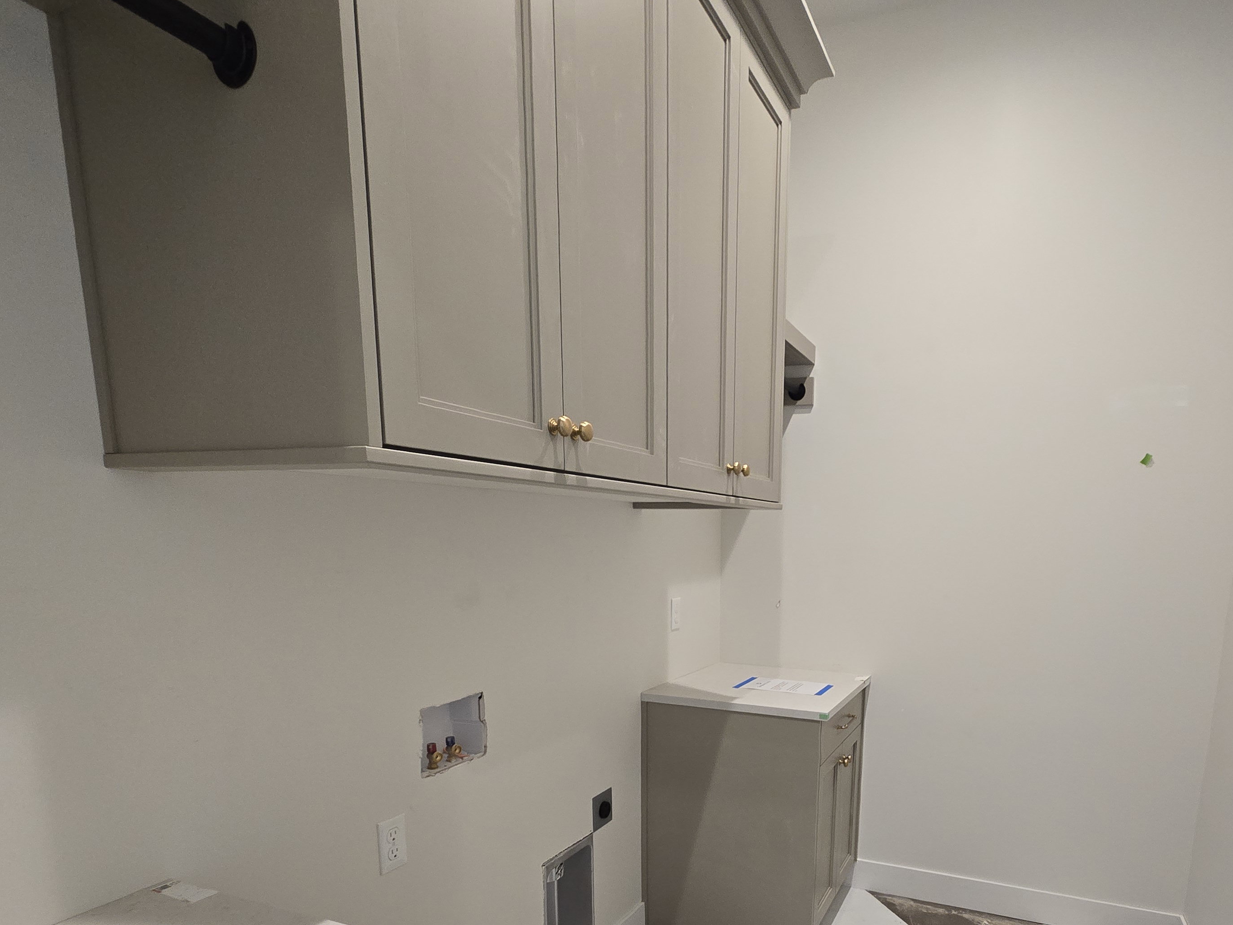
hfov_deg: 83.6
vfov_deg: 65.2
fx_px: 677
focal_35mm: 19
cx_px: 742
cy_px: 673
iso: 250
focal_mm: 2.2
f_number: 2.2
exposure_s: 1/60
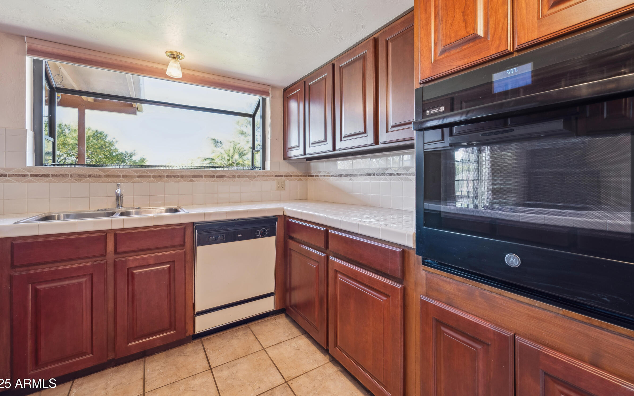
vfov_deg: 74.6
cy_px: 181
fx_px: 259
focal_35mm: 15
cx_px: 316
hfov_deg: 101.5
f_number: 8
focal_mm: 14
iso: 800
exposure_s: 1/5
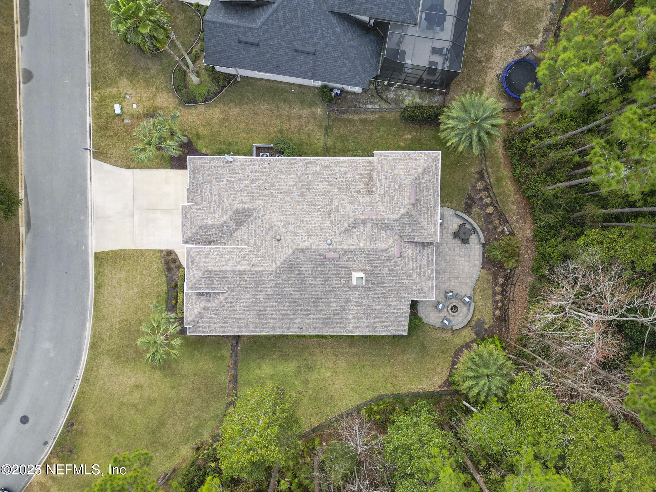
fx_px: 455
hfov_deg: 71.6
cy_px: 246
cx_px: 328
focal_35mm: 24
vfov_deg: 56.8
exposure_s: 1/800
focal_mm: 6.72
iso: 100
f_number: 1.7
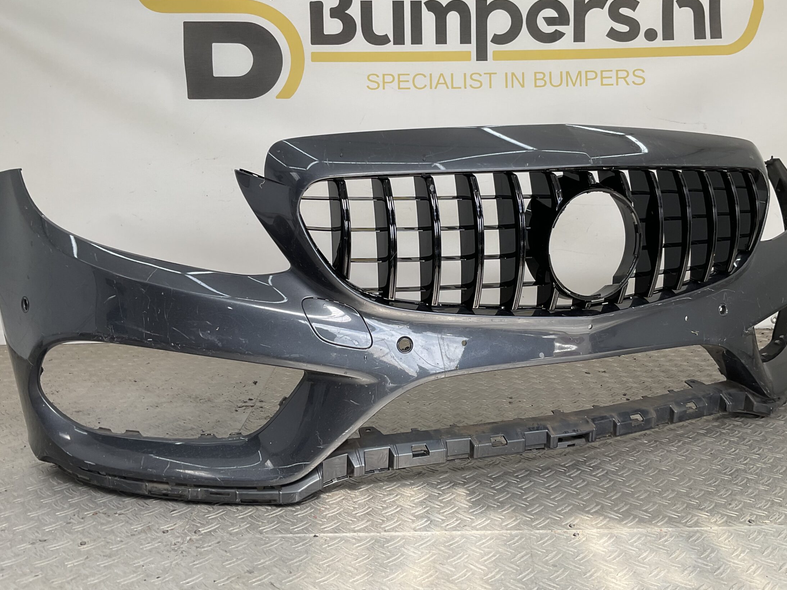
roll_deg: -0.5
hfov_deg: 53.9
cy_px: 267
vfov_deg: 41.8
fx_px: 773
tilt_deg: -6.0
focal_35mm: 34
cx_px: 421
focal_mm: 3
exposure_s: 1/268
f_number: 1.8
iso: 16
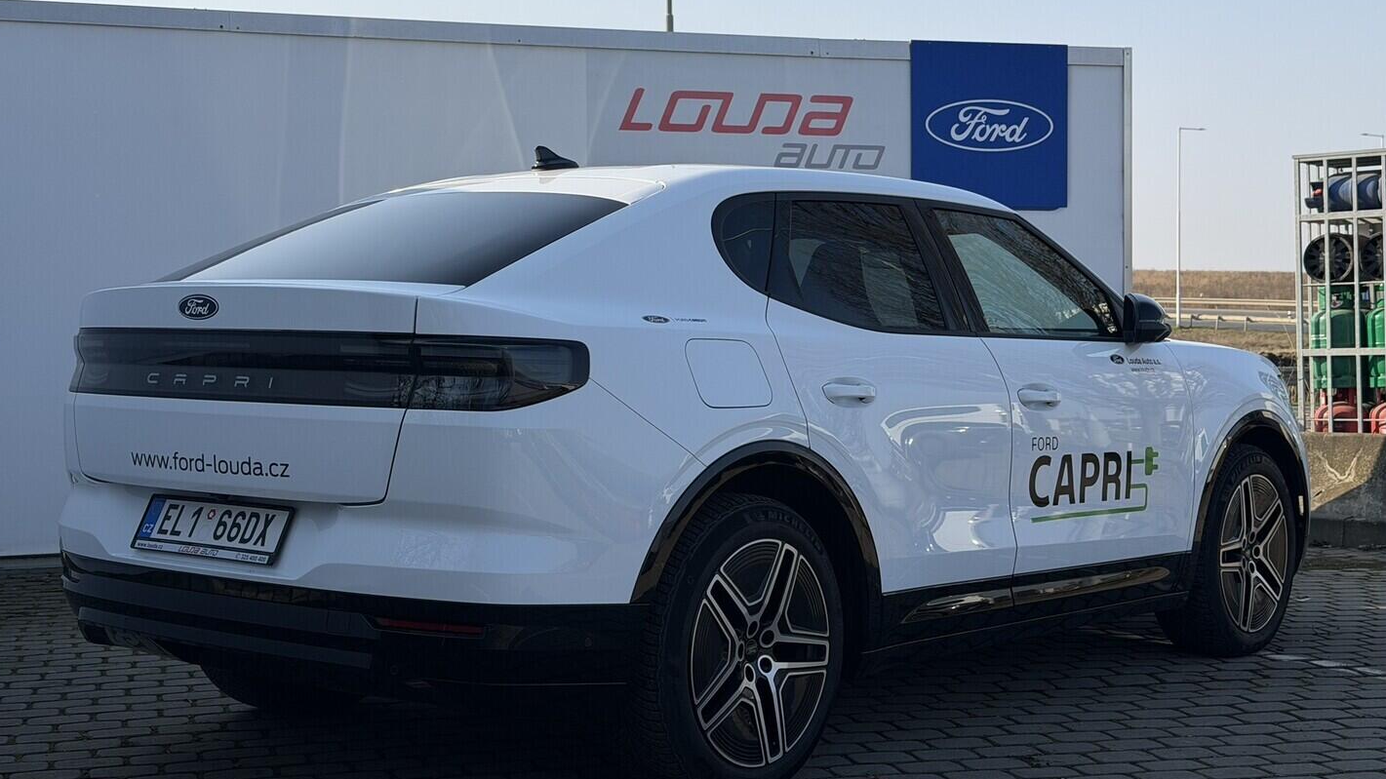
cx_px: 687
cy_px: 345
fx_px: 1948
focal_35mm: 53
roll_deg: +0.7
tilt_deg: -1.0
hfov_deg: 39.2
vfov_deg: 22.6
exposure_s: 1/3704
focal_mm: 6.76
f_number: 1.78
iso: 64
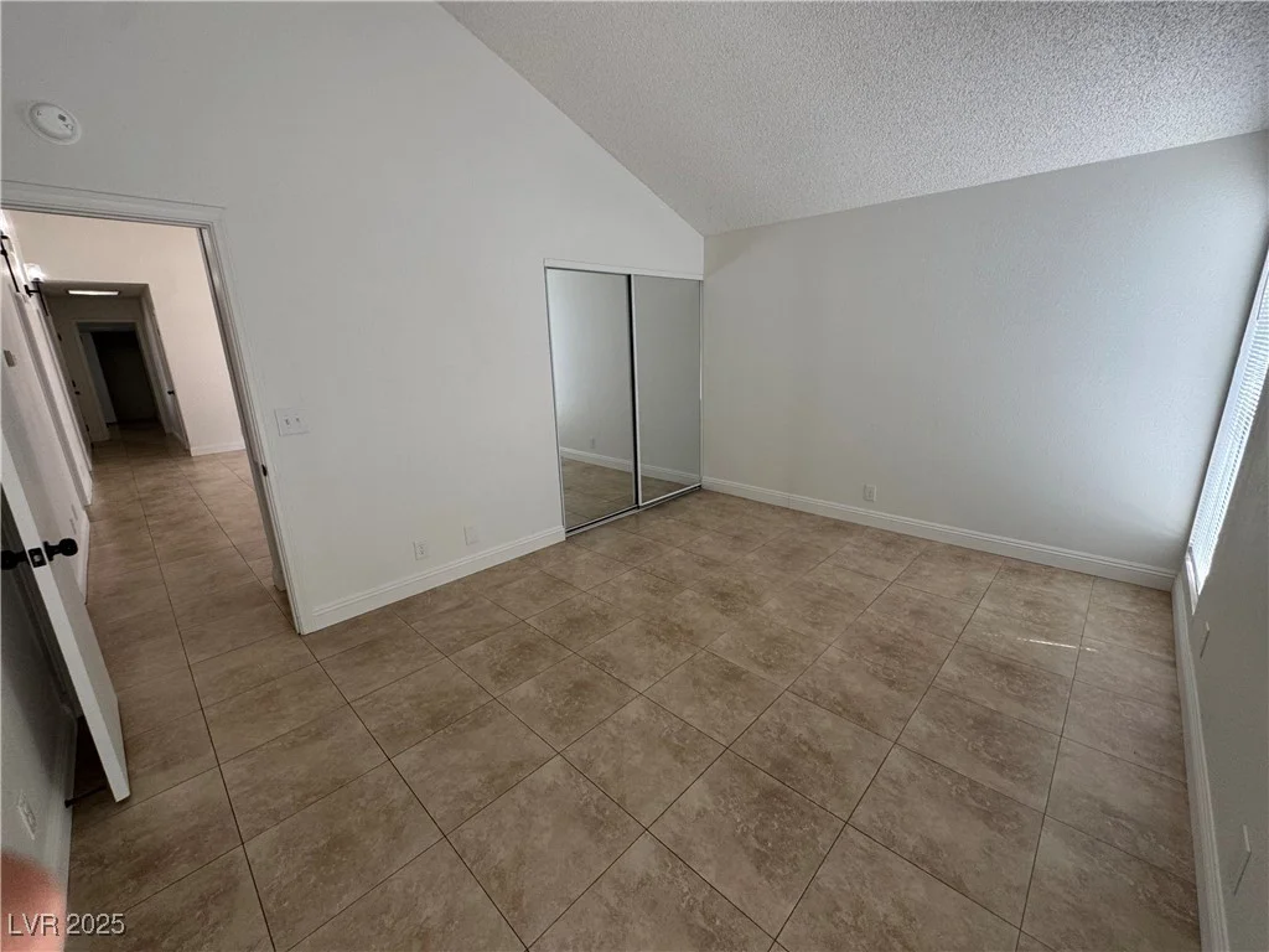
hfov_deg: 102.1
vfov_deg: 85.7
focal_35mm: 14
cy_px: 476
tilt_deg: -14.7
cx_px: 634
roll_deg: +1.5
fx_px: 513
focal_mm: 2.22
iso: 125
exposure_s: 1/120
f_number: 2.2
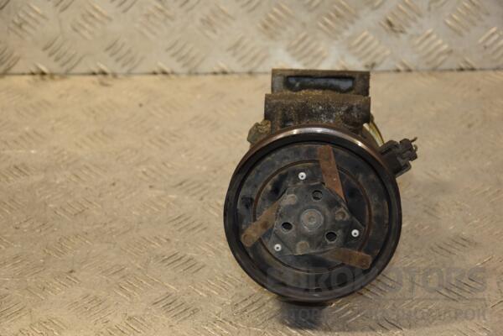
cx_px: 252
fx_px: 1467
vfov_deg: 13.0
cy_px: 168
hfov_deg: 19.5
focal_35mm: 105
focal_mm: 70
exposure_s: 1/160
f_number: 5.3
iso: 800
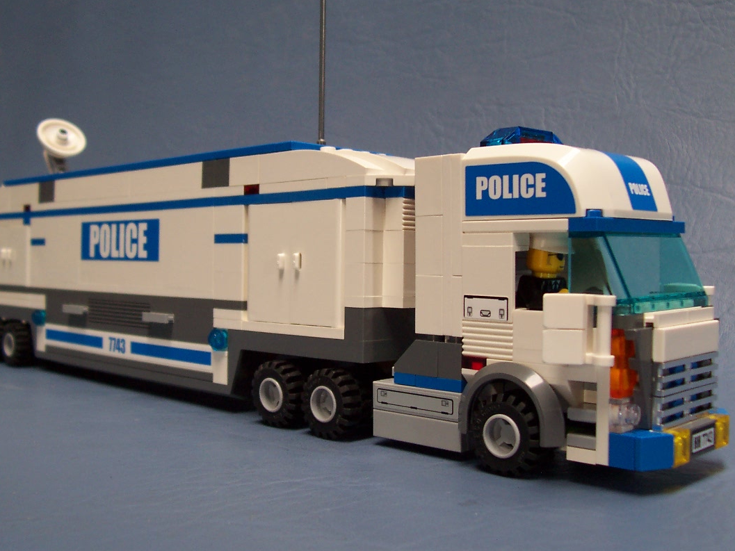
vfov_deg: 34.4
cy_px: 263
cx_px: 341
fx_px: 892
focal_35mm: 42
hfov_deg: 44.8
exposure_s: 1/60
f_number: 2.8
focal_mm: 5.6
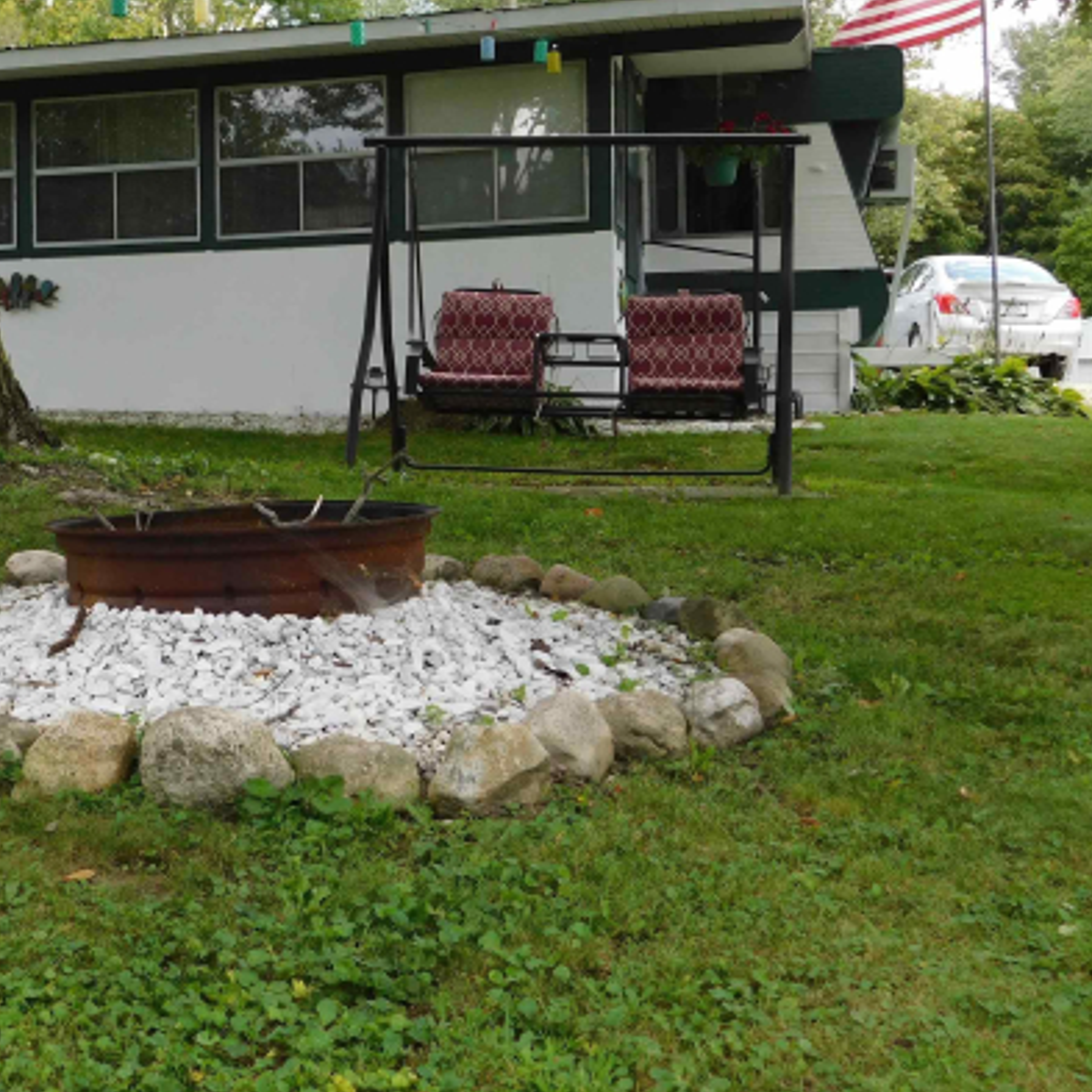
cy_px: 436
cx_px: 232
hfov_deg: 30.9
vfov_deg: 31.5
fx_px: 1927
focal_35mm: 54
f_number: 3.5
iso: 125
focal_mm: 6.3
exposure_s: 1/200
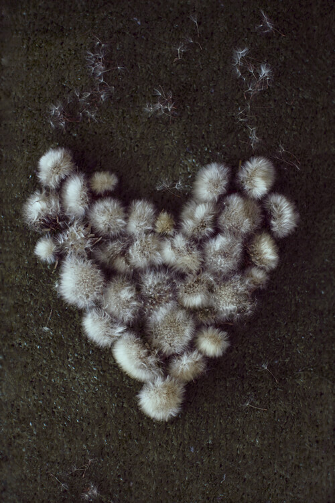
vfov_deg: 37.9
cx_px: 168
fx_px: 733
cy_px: 252
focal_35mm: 52
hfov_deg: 25.8
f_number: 1.8
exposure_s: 1/640
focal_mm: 35
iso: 100
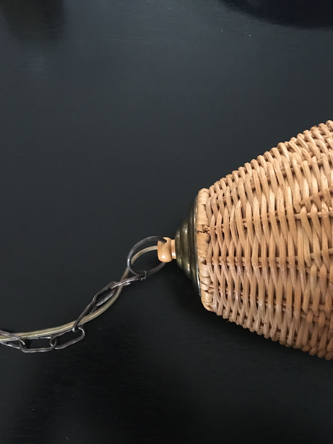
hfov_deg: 48.2
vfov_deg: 61.7
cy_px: 222
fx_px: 372
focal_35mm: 29
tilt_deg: -75.1
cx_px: 166
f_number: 2.2
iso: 320
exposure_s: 1/17
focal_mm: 4.15
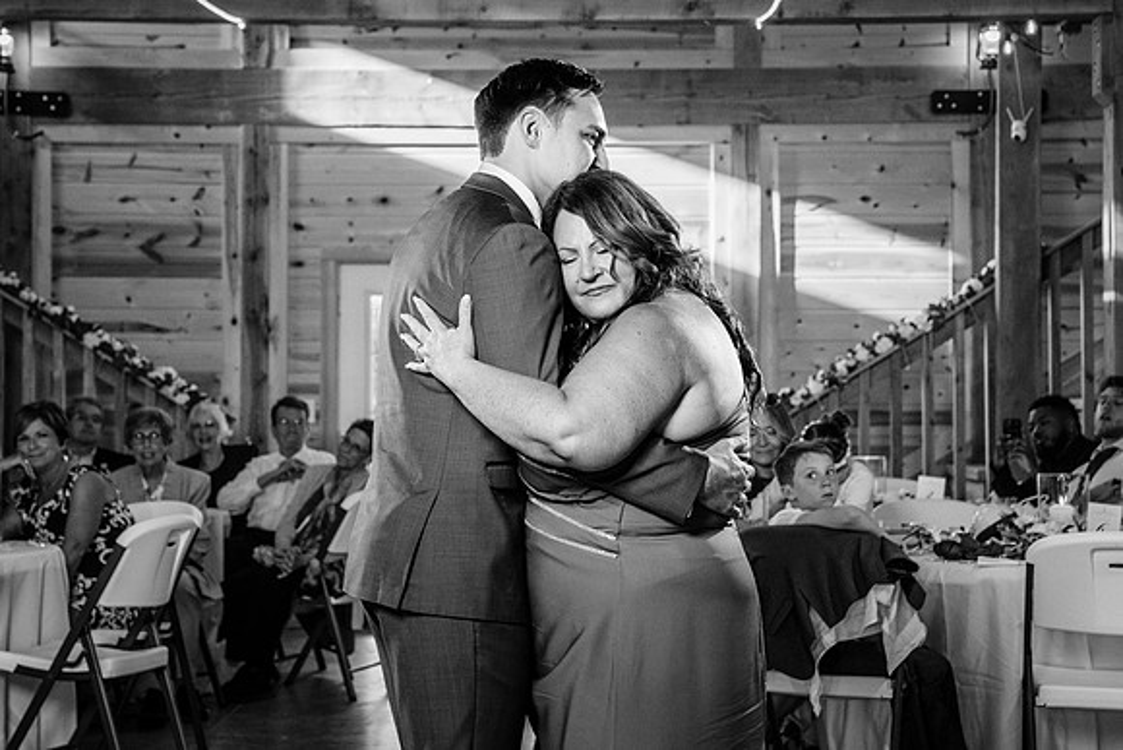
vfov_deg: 16.9
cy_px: 325
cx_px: 572
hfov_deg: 25.1
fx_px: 2523
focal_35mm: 81
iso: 2000
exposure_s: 1/200
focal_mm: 70
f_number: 5.6
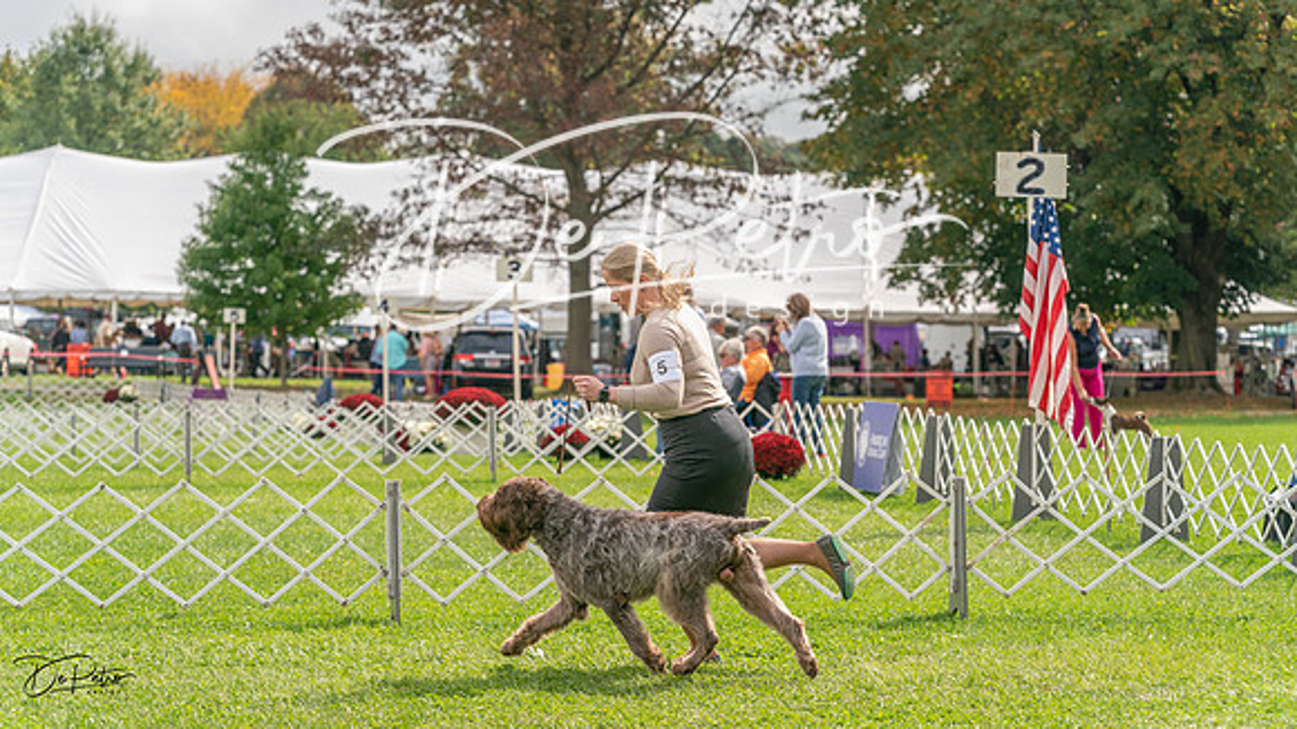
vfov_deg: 11.0
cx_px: 648
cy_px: 364
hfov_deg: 19.5
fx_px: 3782
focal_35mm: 110
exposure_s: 1/2000
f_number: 5
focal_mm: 105
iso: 500
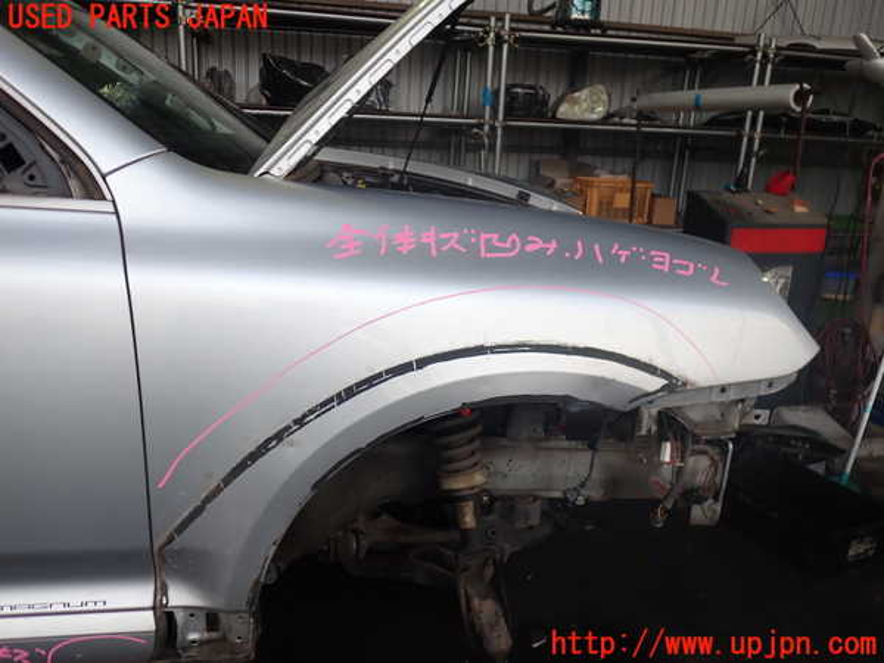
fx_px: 766
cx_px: 442
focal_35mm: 30
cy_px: 332
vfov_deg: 46.8
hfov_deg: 60.0
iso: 100
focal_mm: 5.4
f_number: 2.3
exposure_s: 1/125
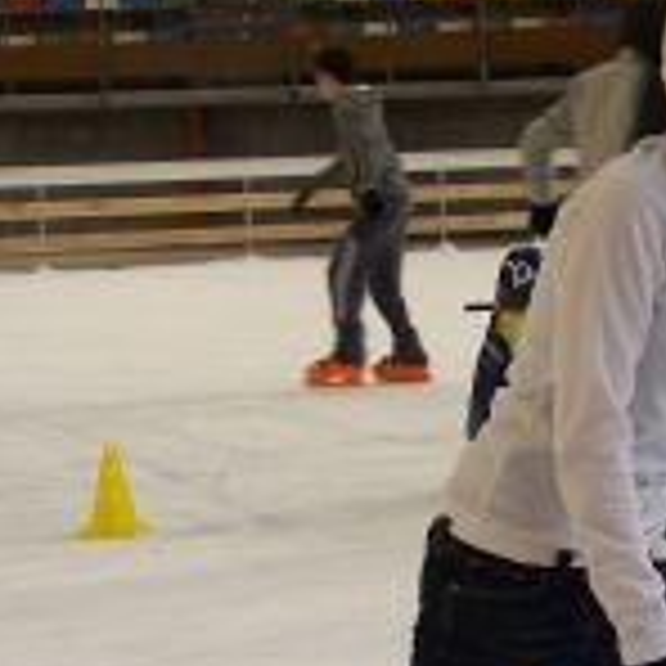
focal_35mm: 134
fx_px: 2917
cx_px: 603
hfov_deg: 12.9
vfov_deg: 13.0
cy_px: 396
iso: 80
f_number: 3.1
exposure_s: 1/60
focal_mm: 9.3
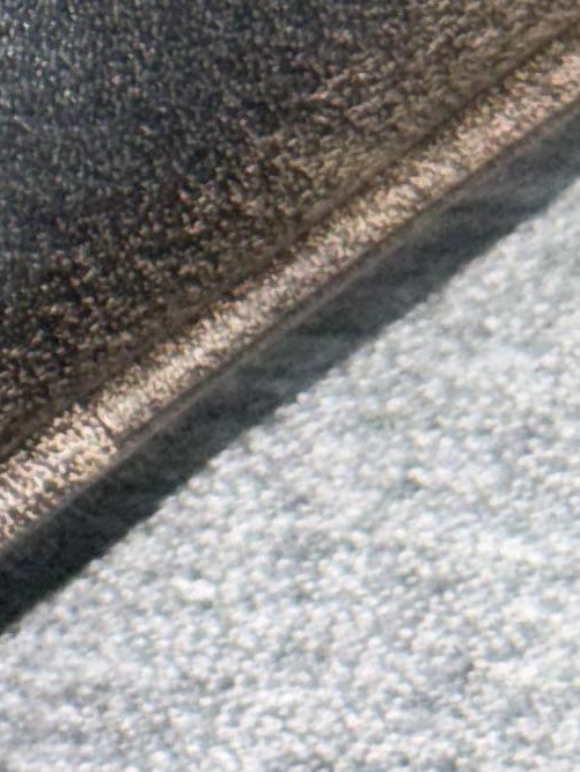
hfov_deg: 4.9
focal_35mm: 290
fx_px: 6472
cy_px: -713
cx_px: -957
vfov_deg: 6.6
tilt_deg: -80.6
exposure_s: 1/8
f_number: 1.78
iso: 50
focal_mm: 6.76
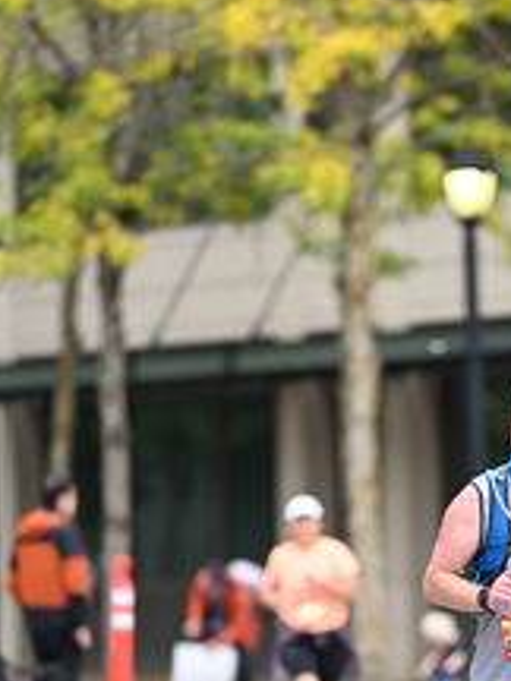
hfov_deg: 3.0
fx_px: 9644
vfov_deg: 4.0
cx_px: 475
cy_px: 564
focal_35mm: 490
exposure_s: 1/1600
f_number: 2.8
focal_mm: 200
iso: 640
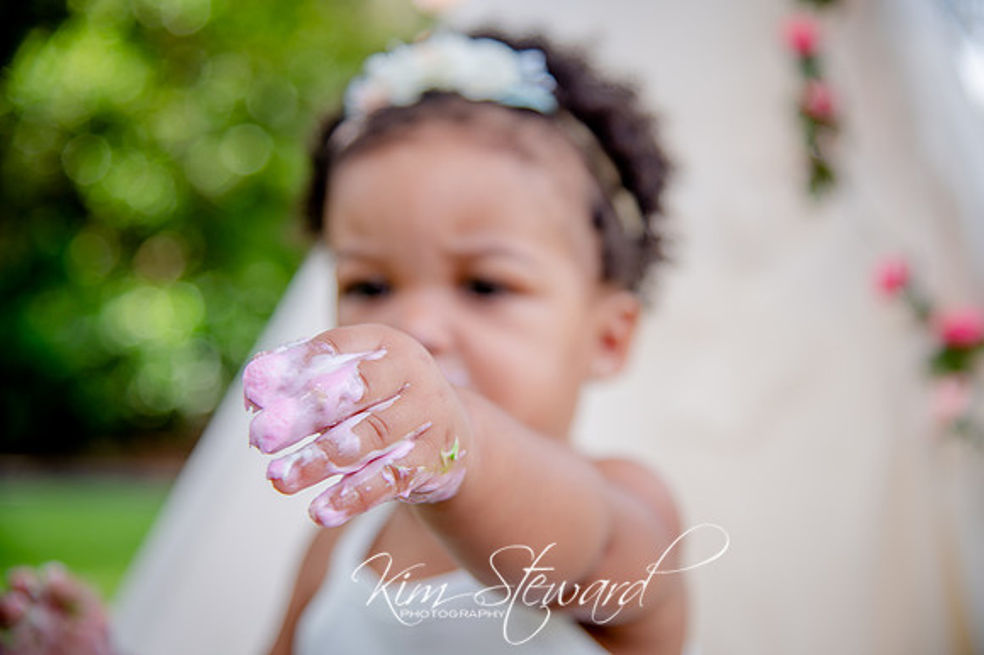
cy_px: 328
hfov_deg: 31.0
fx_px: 1776
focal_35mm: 65
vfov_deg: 20.9
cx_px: 492
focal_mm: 65
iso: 100
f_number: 4
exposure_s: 1/200
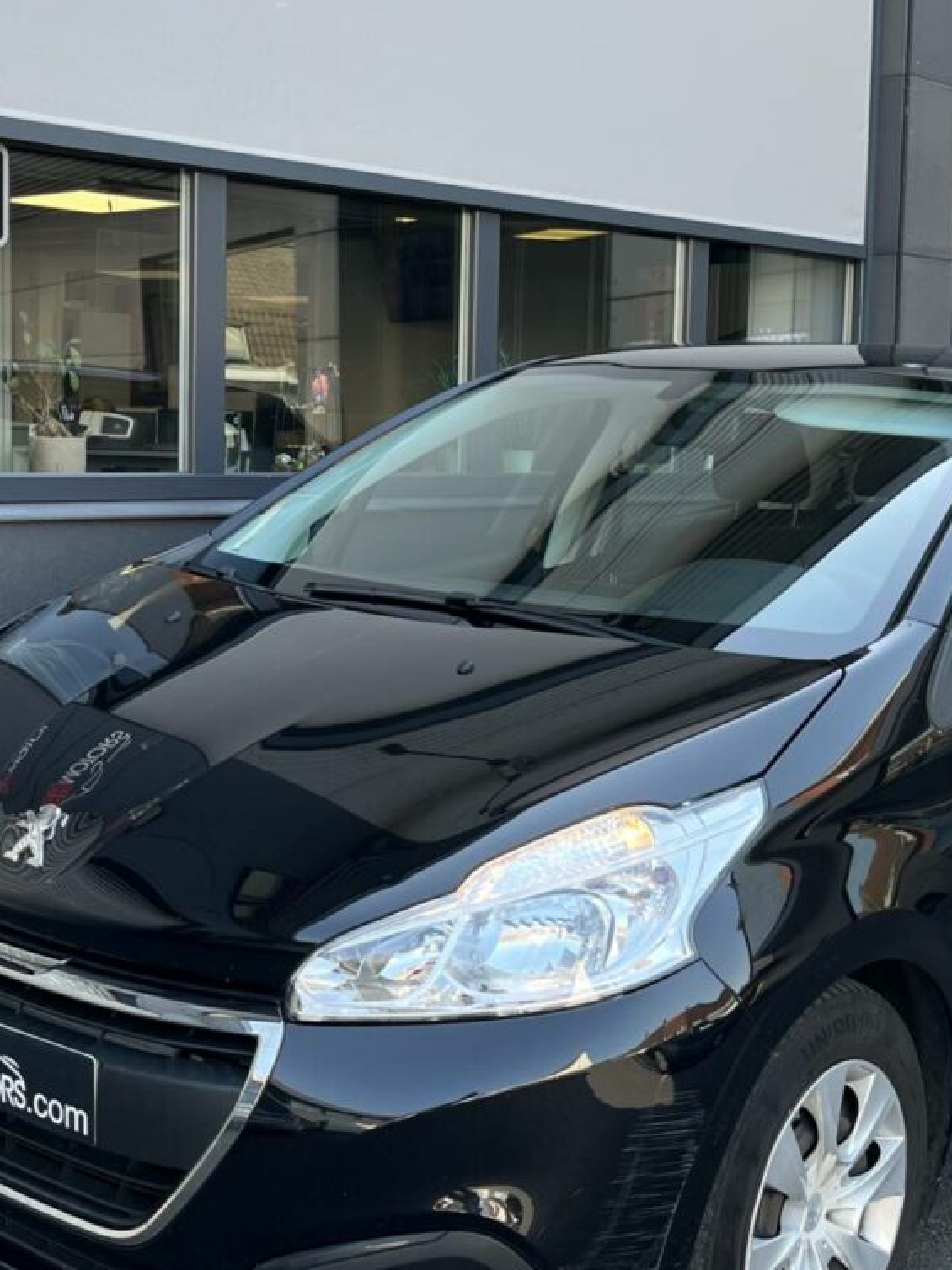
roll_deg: -1.2
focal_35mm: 53
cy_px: 583
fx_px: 1945
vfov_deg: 36.2
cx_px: 324
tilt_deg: -5.8
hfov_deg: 27.4
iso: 40
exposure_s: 1/248
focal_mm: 5.1
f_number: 1.6
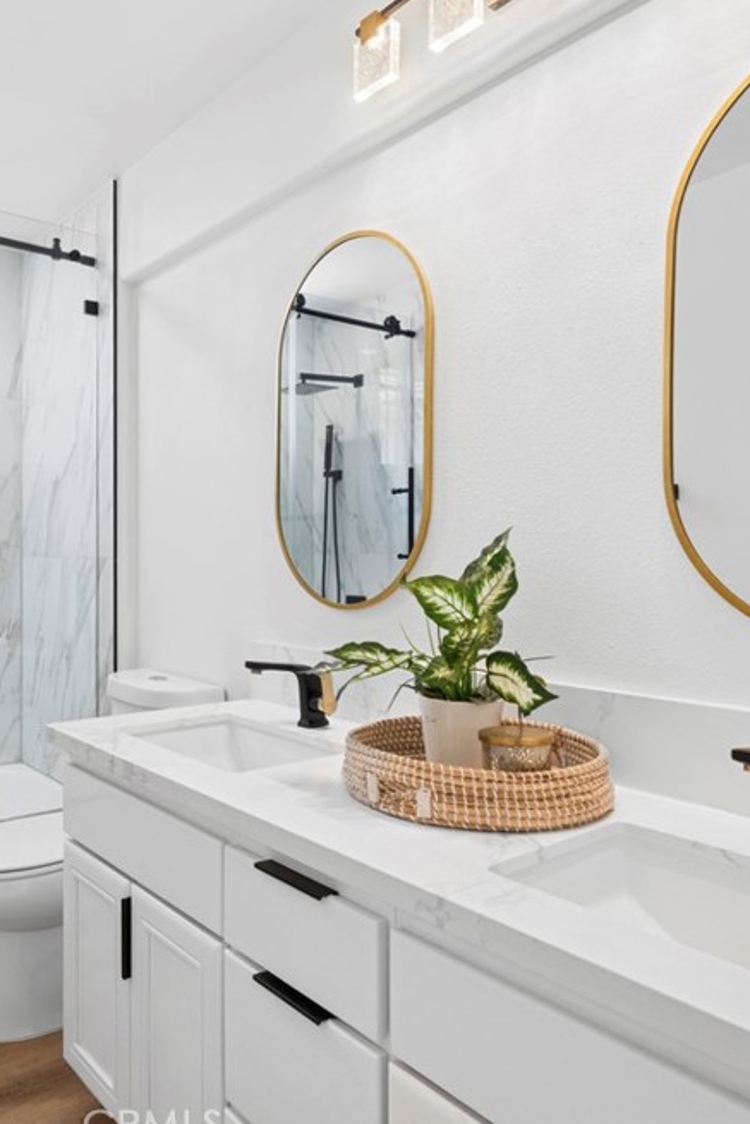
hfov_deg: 50.6
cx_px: 266
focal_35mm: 25
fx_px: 781
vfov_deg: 71.5
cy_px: 565
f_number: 8
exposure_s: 1/40
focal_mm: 16
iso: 200
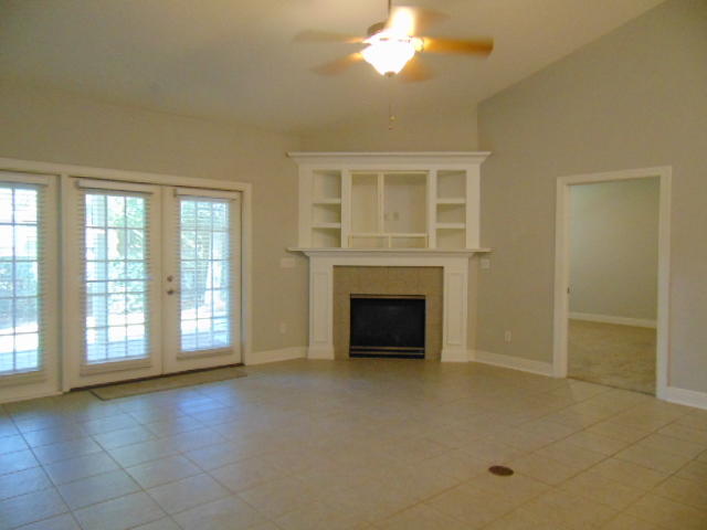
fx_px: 511
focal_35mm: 25
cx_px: 354
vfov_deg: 54.9
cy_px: 265
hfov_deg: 69.4
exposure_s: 1/30
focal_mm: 4.5
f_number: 3
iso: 400
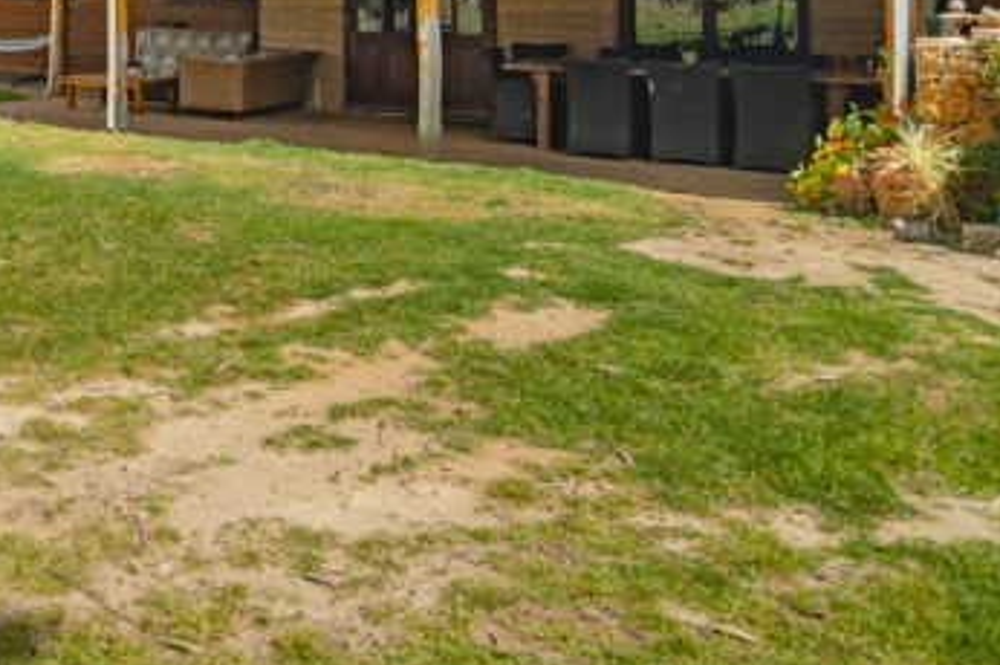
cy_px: -38
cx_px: -58
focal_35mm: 40
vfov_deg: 30.4
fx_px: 1110
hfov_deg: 40.6
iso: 64
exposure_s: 1/250
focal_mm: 18
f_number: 8
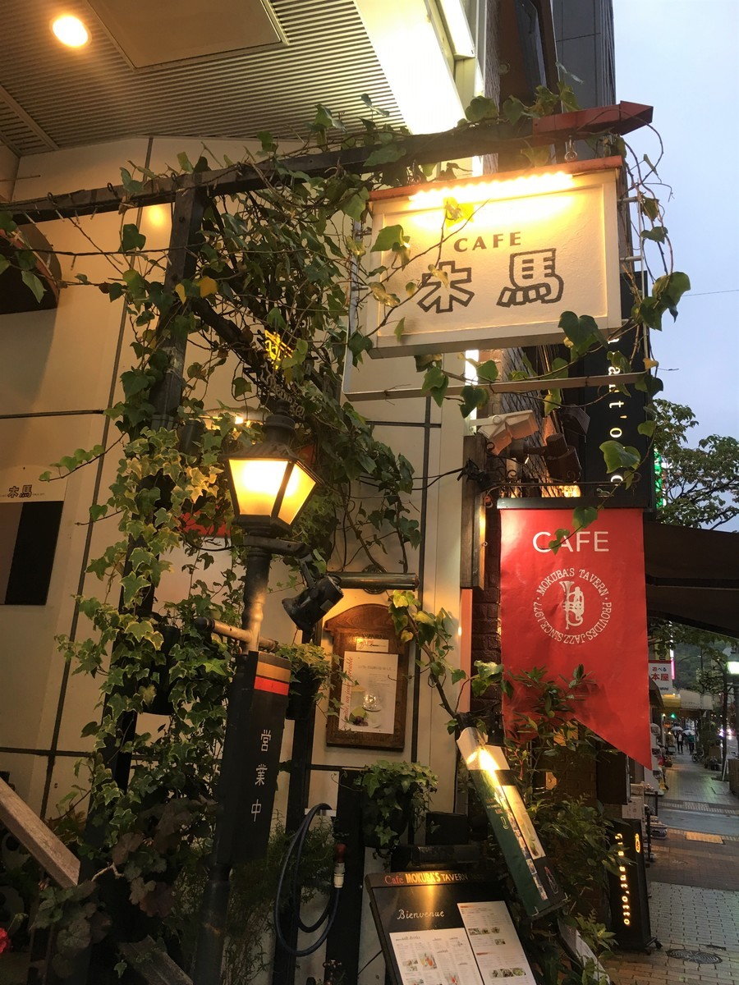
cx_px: 370
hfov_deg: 48.2
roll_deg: -3.6
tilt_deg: +18.6
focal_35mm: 29
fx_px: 825
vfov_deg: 61.7
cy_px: 492
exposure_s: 1/15
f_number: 2.2
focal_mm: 4.15
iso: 25
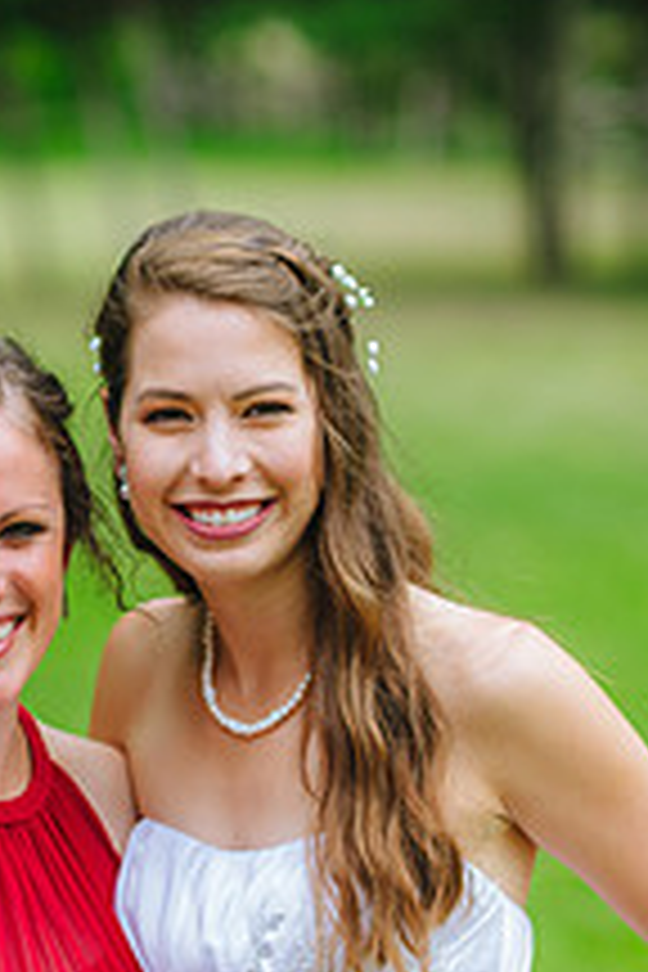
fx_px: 4779
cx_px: 140
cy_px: 873
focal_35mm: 177
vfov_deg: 11.5
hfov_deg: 7.7
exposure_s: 1/250
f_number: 2.2
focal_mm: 85
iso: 50
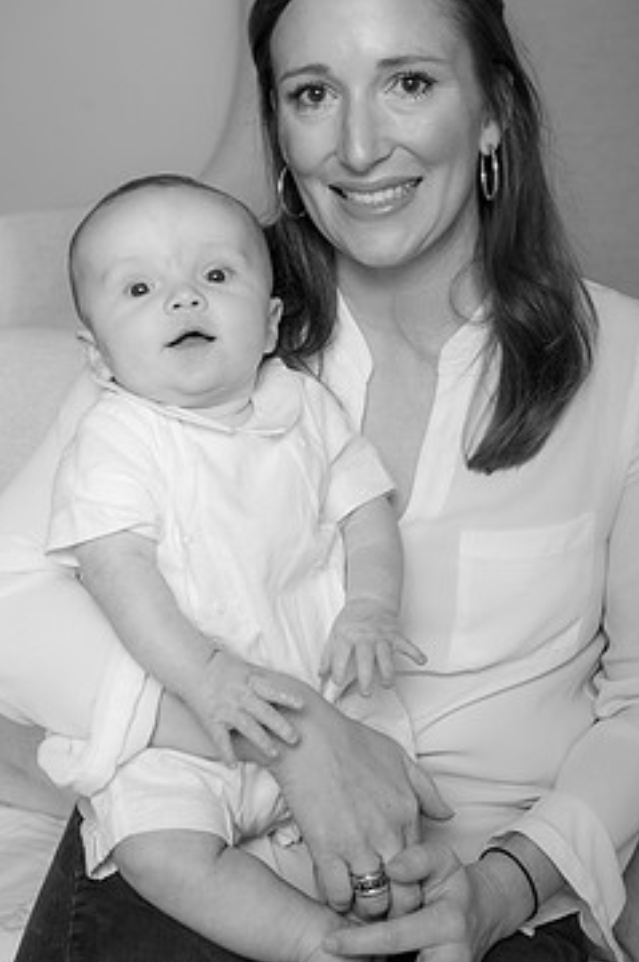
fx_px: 1736
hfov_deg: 20.9
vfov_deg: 31.0
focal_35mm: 65
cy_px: 470
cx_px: 346
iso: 200
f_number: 5
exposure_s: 1/200
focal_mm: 52
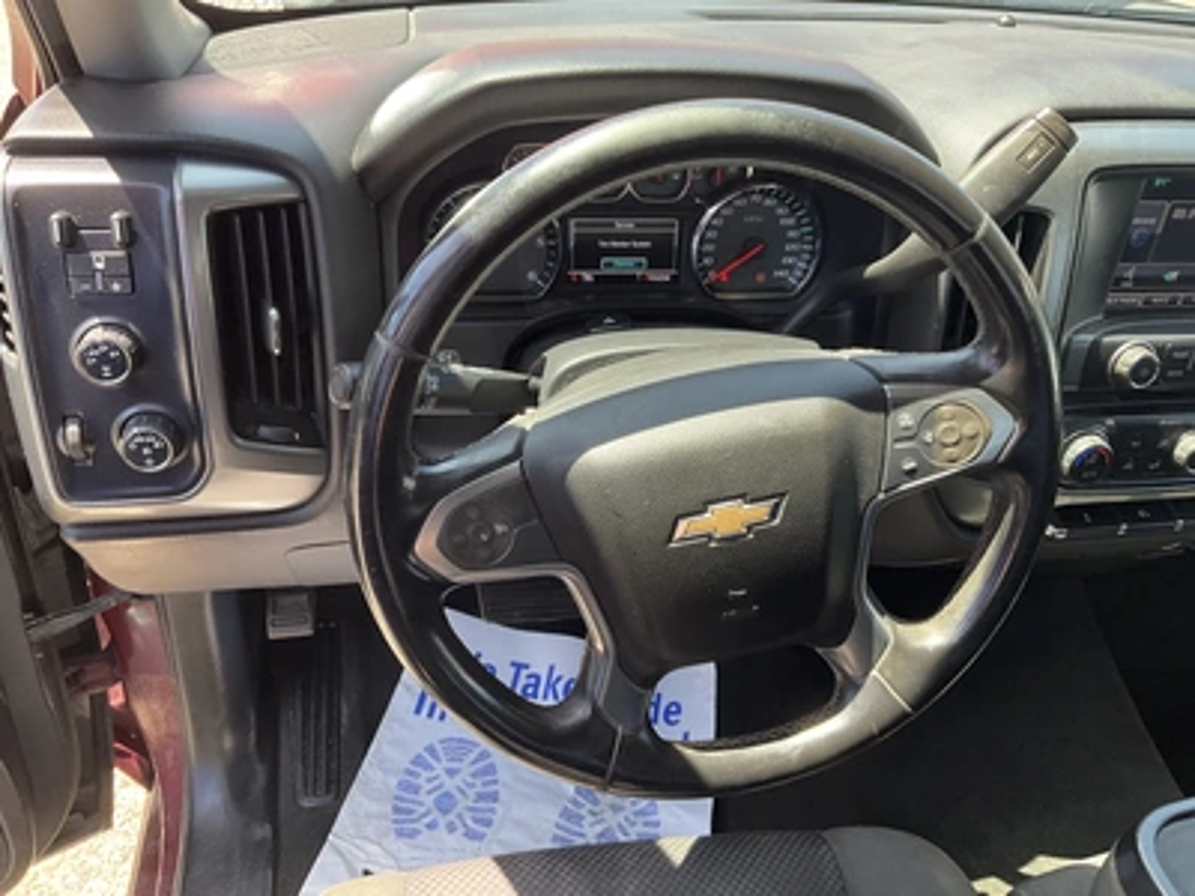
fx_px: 1001
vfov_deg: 48.2
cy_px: 448
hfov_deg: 61.7
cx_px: 598
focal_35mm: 29
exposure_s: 1/122
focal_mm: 3
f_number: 1.8
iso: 40
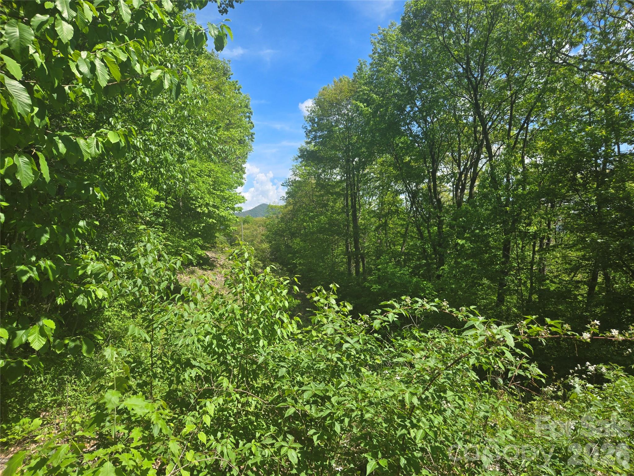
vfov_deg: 58.9
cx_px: 317
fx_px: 421
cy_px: 238
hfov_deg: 73.9
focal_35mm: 23
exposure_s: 1/1099
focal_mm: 5.4
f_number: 1.8
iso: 25
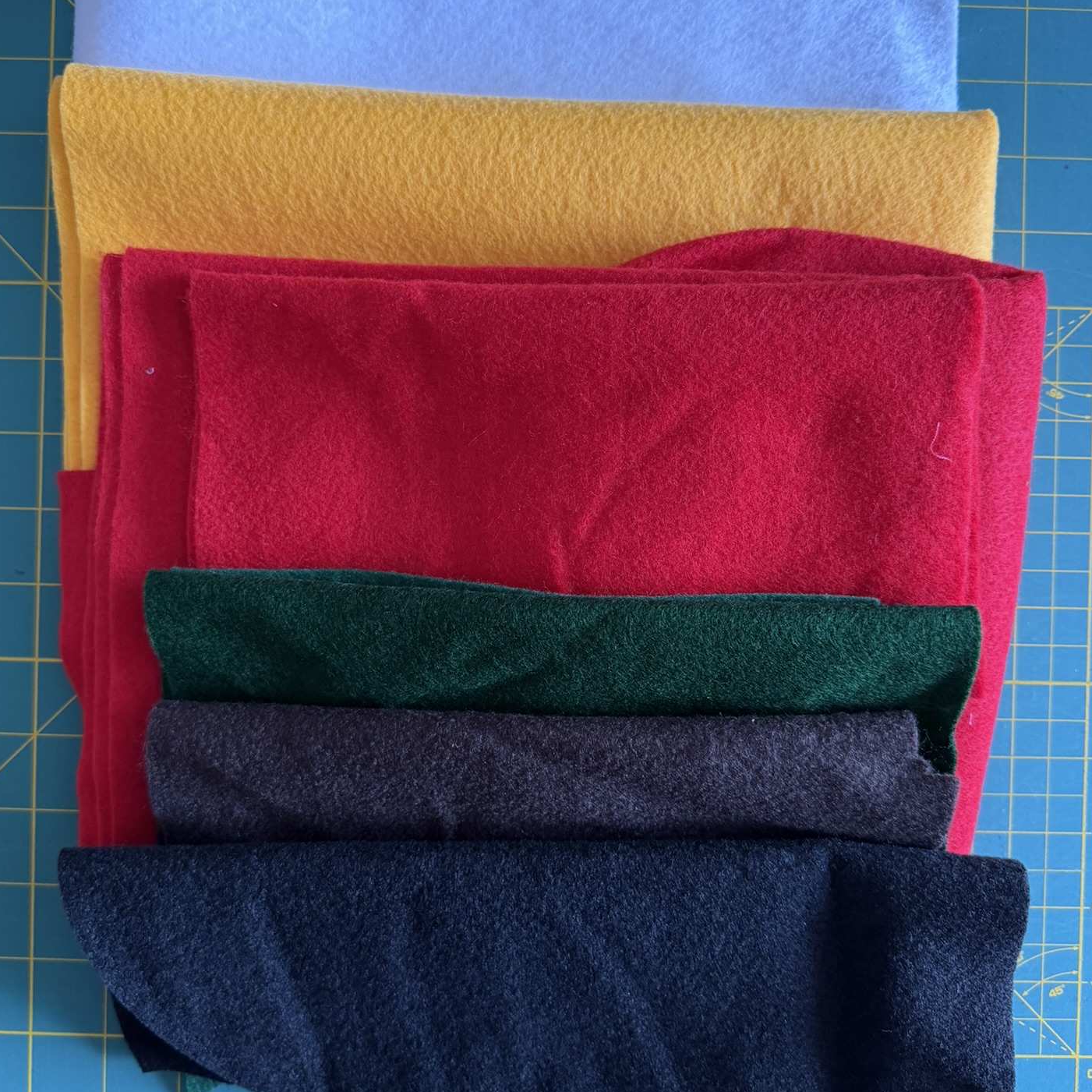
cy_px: 510
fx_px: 1106
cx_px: 519
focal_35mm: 31
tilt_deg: -89.3
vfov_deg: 52.5
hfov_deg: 52.5
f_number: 1.78
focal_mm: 6.76
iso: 250
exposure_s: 1/60
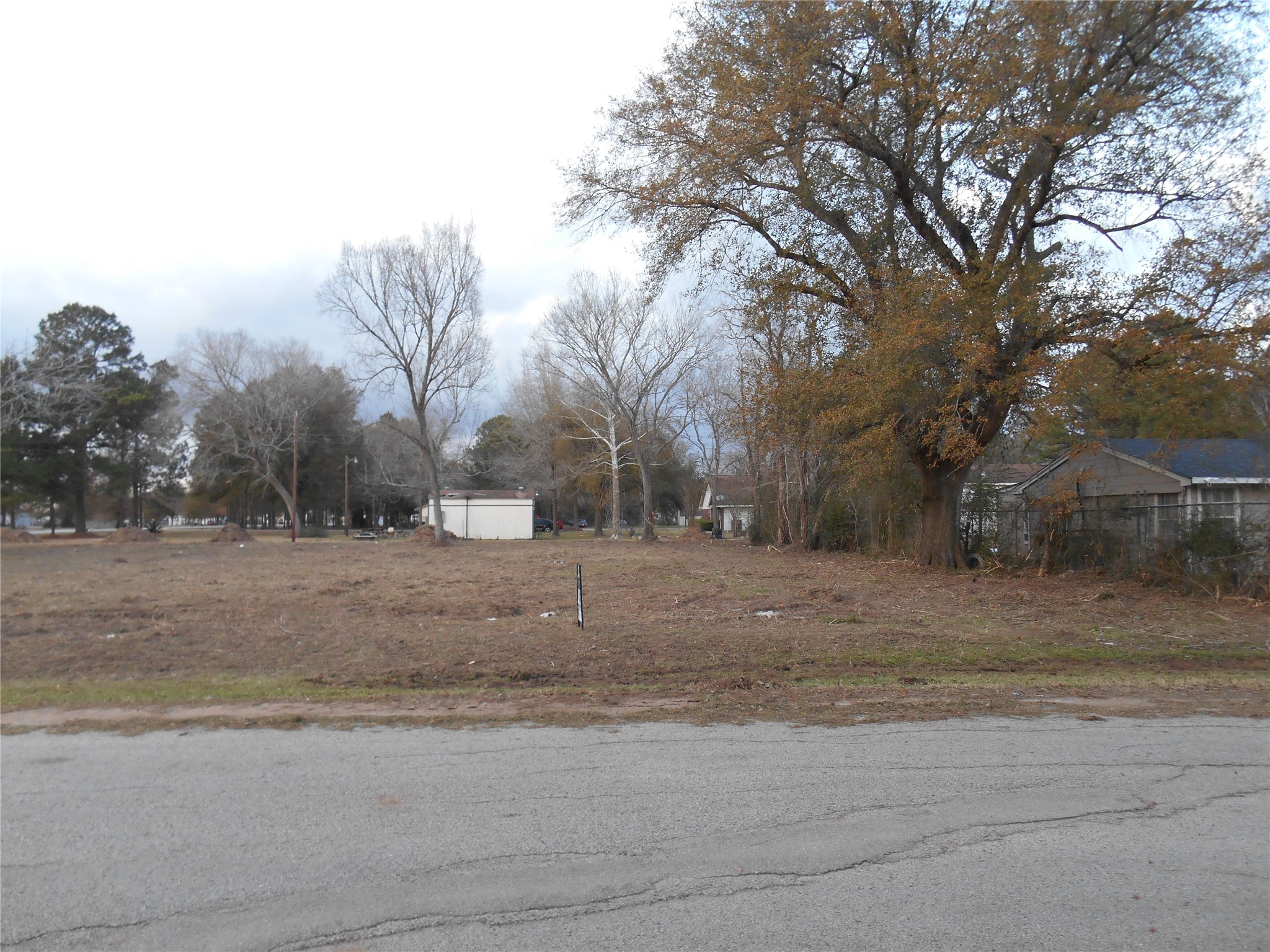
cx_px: 635
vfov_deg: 53.1
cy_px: 476
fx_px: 954
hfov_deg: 67.3
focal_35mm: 26
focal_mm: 4.7
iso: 200
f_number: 3.4
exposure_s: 1/30
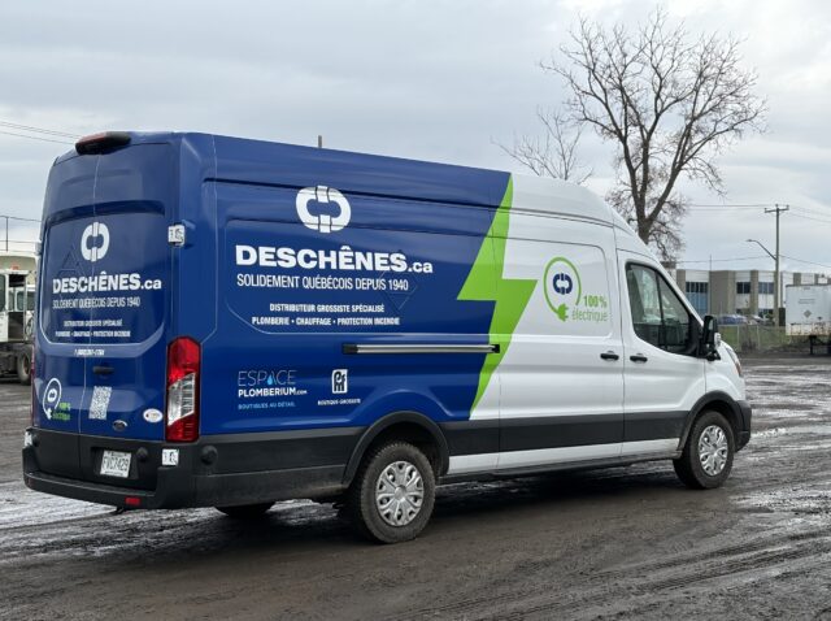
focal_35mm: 52
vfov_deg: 28.0
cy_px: 310
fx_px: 1246
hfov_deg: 36.9
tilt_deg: +0.2
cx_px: 416
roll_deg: -0.2
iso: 40
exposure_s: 1/1499
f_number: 1.6
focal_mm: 5.96
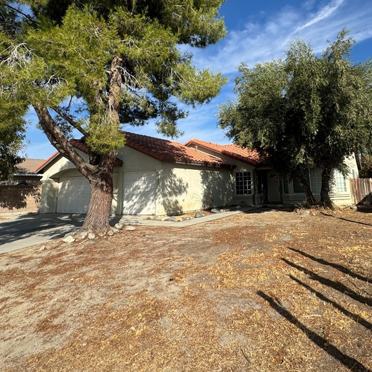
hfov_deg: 68.7
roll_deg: +1.7
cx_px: 229
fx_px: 267
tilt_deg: +11.2
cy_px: 140
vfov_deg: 68.5
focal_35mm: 22
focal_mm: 2.22
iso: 50
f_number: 2.2
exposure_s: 1/1927
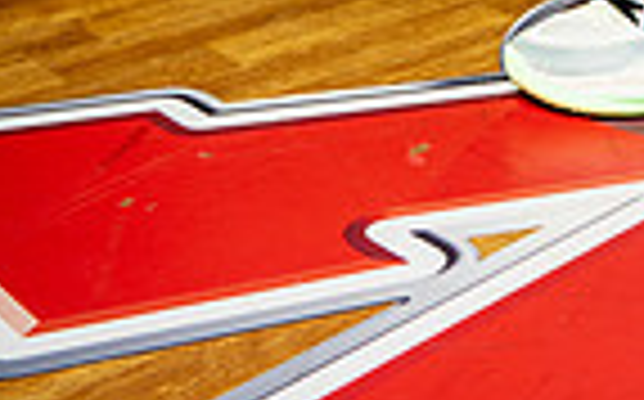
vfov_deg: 12.0
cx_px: 653
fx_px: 1578
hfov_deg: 22.2
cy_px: -521
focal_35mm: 90
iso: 200
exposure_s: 1/200
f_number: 8
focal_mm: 28
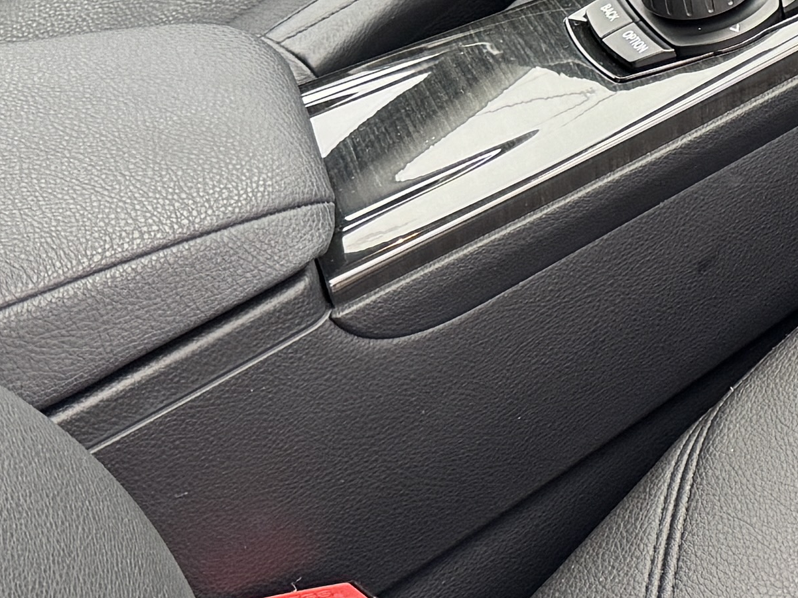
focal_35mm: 114
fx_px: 2628
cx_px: 1329
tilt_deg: -34.2
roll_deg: -0.2
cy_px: -213
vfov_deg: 12.5
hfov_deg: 15.4
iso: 250
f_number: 1.78
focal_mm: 6.76
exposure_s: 1/60
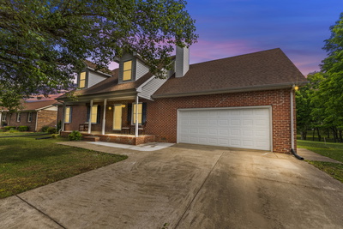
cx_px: 172
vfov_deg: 81.3
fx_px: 133
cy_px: 114
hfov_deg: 104.2
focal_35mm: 14
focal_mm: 14
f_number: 2.8
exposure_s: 1/2000
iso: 1000
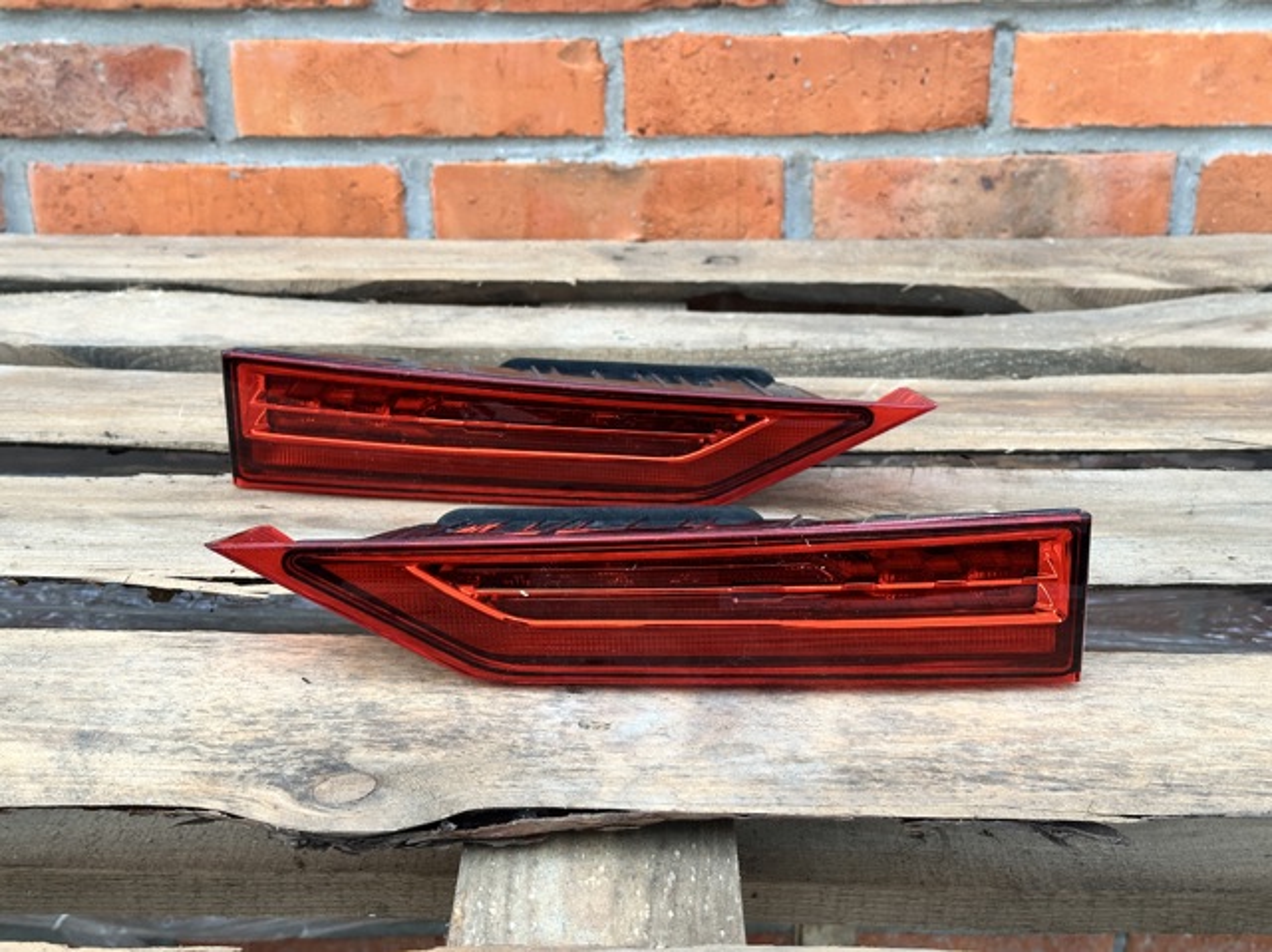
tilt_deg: -24.4
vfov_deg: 30.2
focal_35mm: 48
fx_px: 1762
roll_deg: -0.1
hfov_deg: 39.7
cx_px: 636
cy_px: 476
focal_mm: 6.86
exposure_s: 1/121
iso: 50
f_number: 1.78
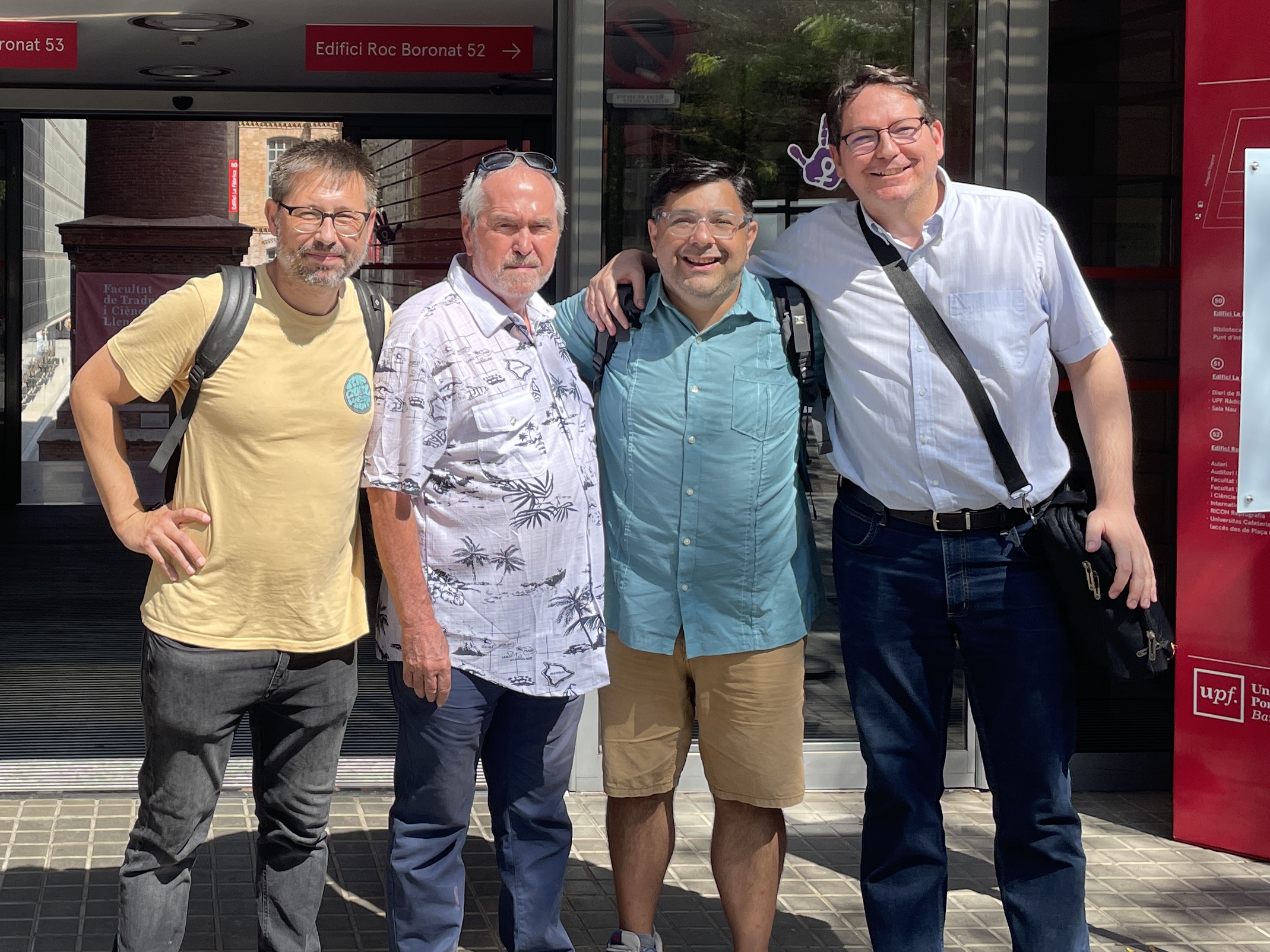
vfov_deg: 29.5
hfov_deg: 37.5
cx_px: 259
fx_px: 1798
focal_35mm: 49
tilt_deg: -0.9
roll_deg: +0.1
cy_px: 325
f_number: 1.6
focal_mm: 4.2
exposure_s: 1/1887
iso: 32
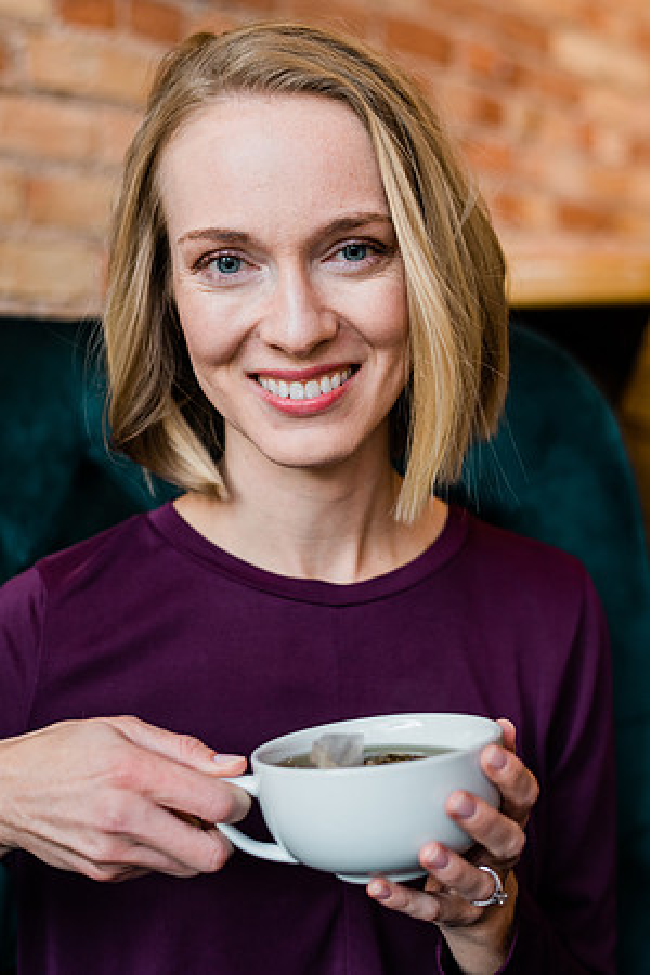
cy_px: 488
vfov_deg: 34.5
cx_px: 325
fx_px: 1571
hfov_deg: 23.4
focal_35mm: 58
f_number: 3.2
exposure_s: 1/125
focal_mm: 58
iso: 500
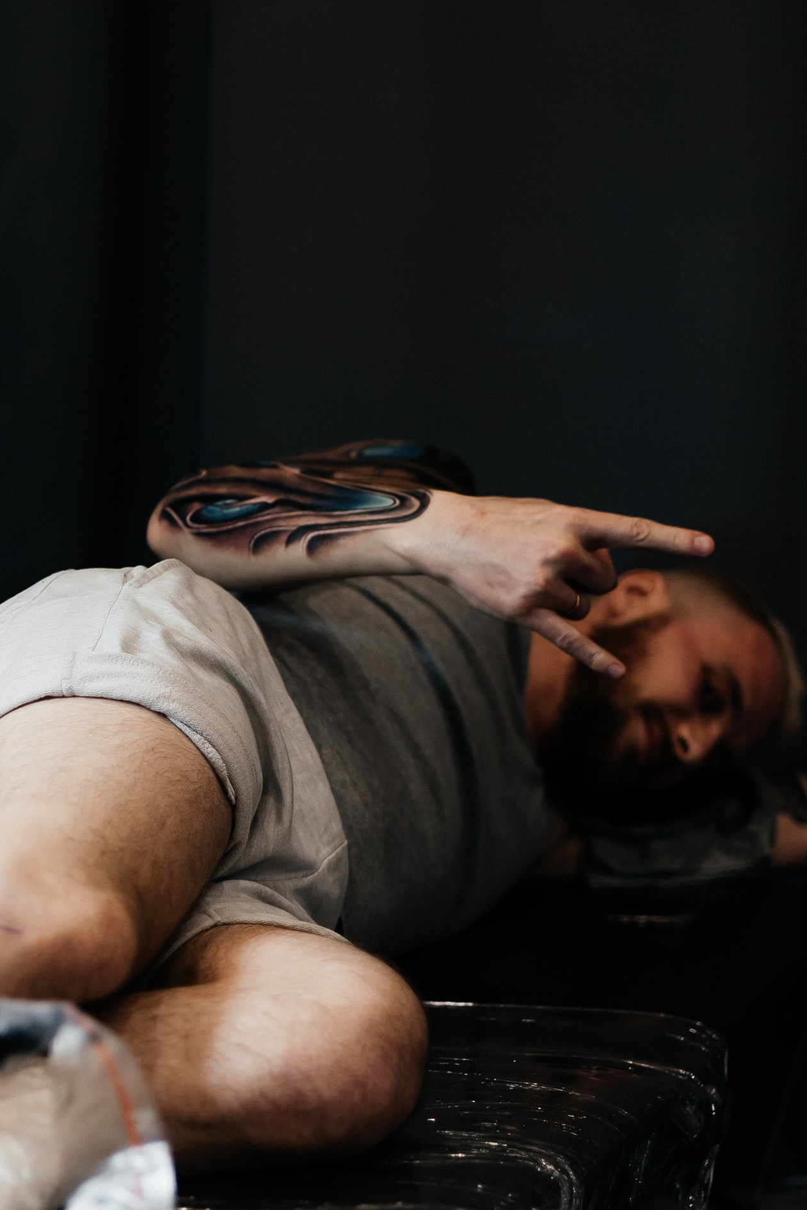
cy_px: 756
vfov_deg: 22.3
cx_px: 277
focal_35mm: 91
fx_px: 3060
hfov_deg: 15.0
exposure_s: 1/125
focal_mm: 45
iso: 200
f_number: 1.8
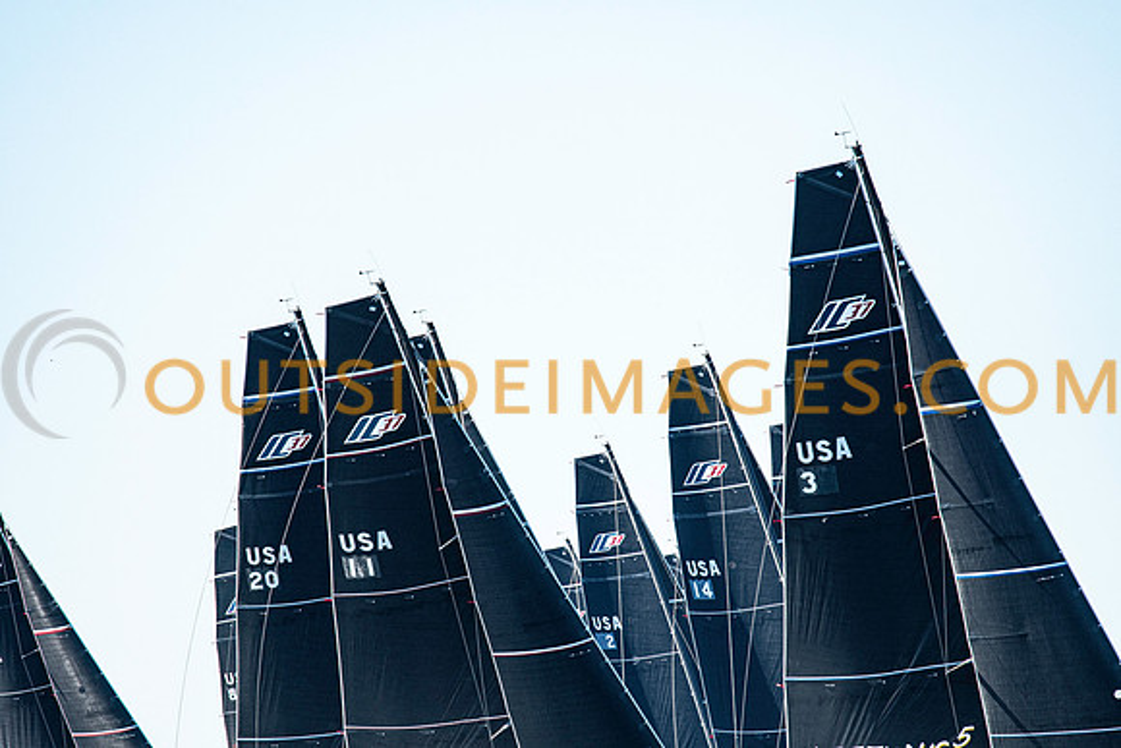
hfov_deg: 4.6
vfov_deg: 3.1
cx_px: 560
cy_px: 374
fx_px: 14015
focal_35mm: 450
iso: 320
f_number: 5
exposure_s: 1/2000
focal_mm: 300
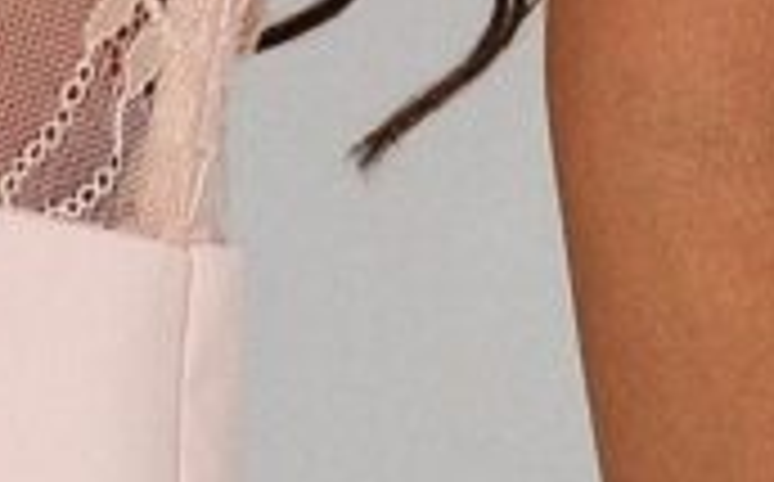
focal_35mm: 962
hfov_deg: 2.2
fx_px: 20266
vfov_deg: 1.4
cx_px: -315
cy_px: -432
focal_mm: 90
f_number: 9
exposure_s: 1/100
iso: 100
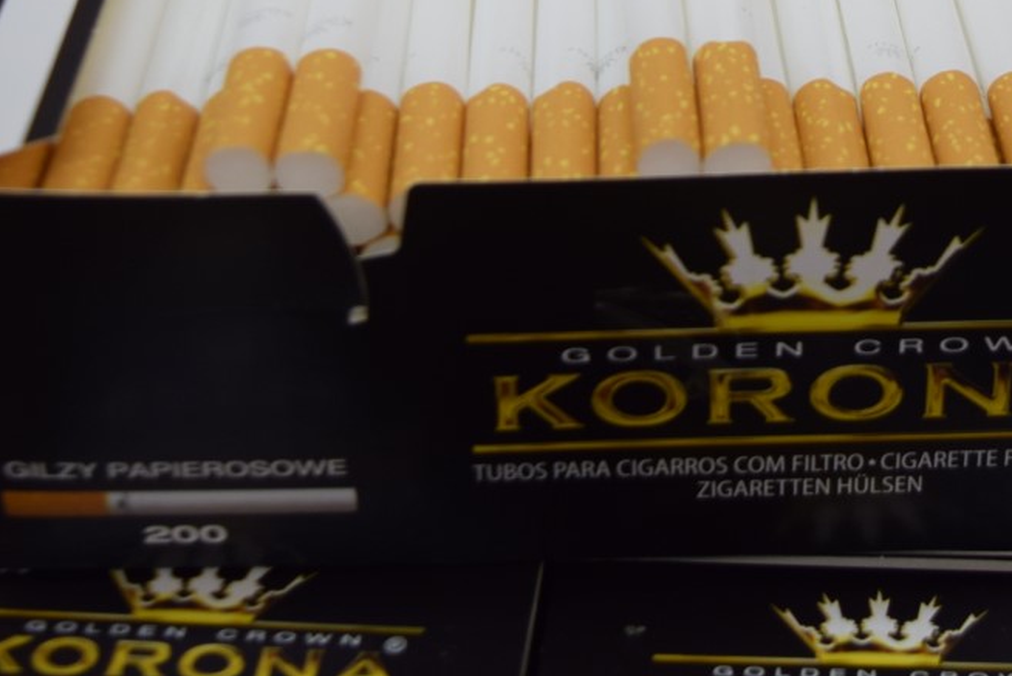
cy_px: -121
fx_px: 2503
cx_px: 803
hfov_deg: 22.6
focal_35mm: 89
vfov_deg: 14.9
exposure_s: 1/100
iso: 400
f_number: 5
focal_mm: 24
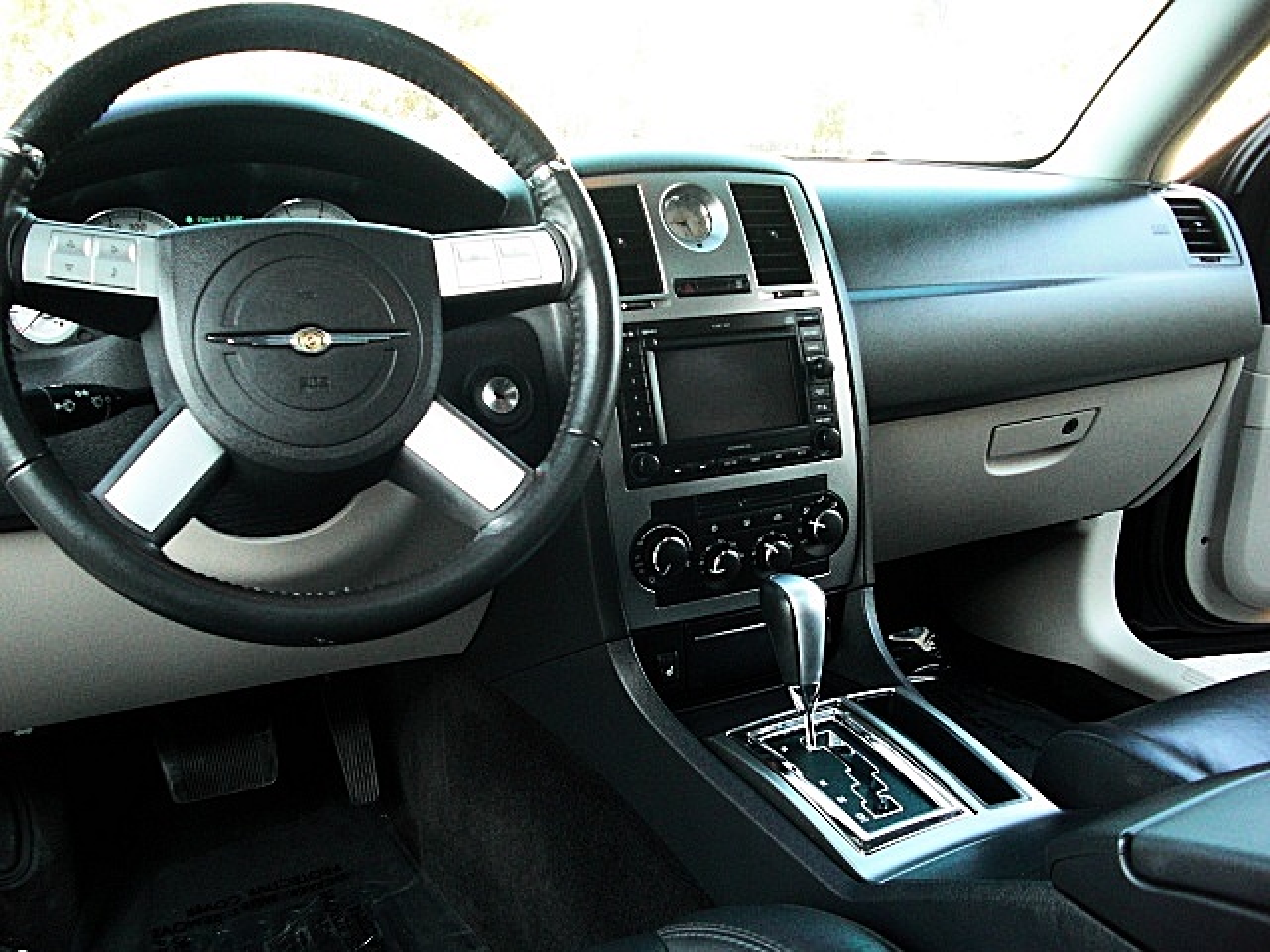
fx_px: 1321
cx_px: 635
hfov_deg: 51.4
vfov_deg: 39.7
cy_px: 476
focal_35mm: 36
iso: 400
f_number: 2.8
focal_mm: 6.3
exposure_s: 1/100
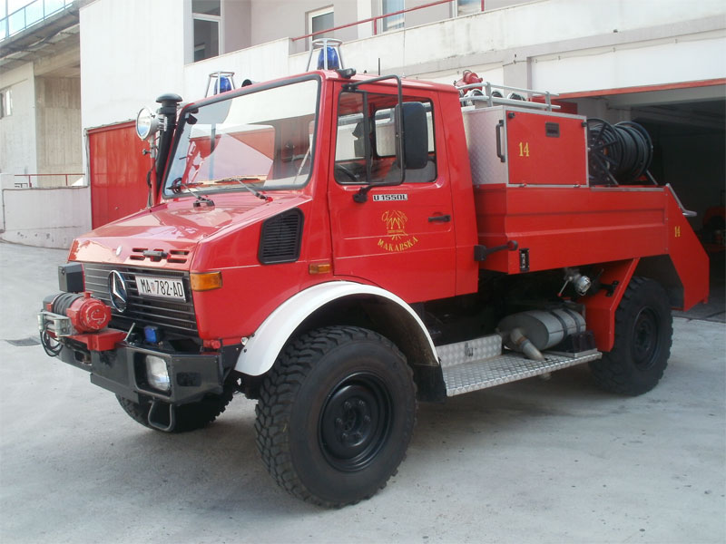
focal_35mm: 36
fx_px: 755
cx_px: 363
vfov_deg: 39.7
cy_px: 272
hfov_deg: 51.4
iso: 100
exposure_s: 1/80
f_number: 5.6
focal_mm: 6.3
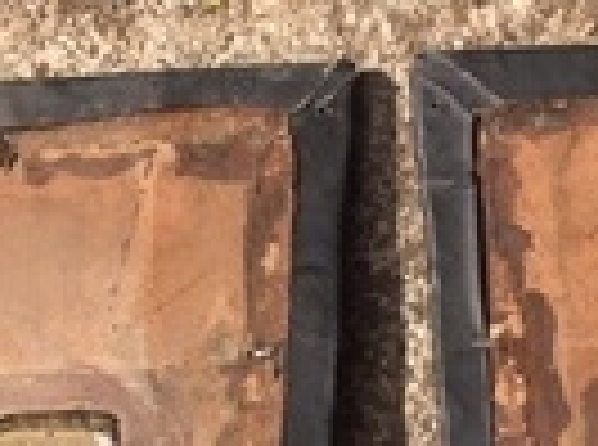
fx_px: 2412
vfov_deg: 10.4
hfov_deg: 14.1
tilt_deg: -76.8
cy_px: 527
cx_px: 409
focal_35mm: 140
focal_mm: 4.15
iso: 25
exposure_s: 1/801
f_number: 2.2
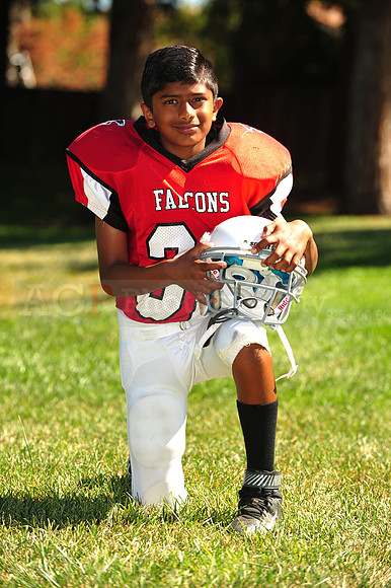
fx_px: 2528
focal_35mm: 155
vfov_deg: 13.3
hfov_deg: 8.8
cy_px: 294
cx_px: 196
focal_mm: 155
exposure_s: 1/320
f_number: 5
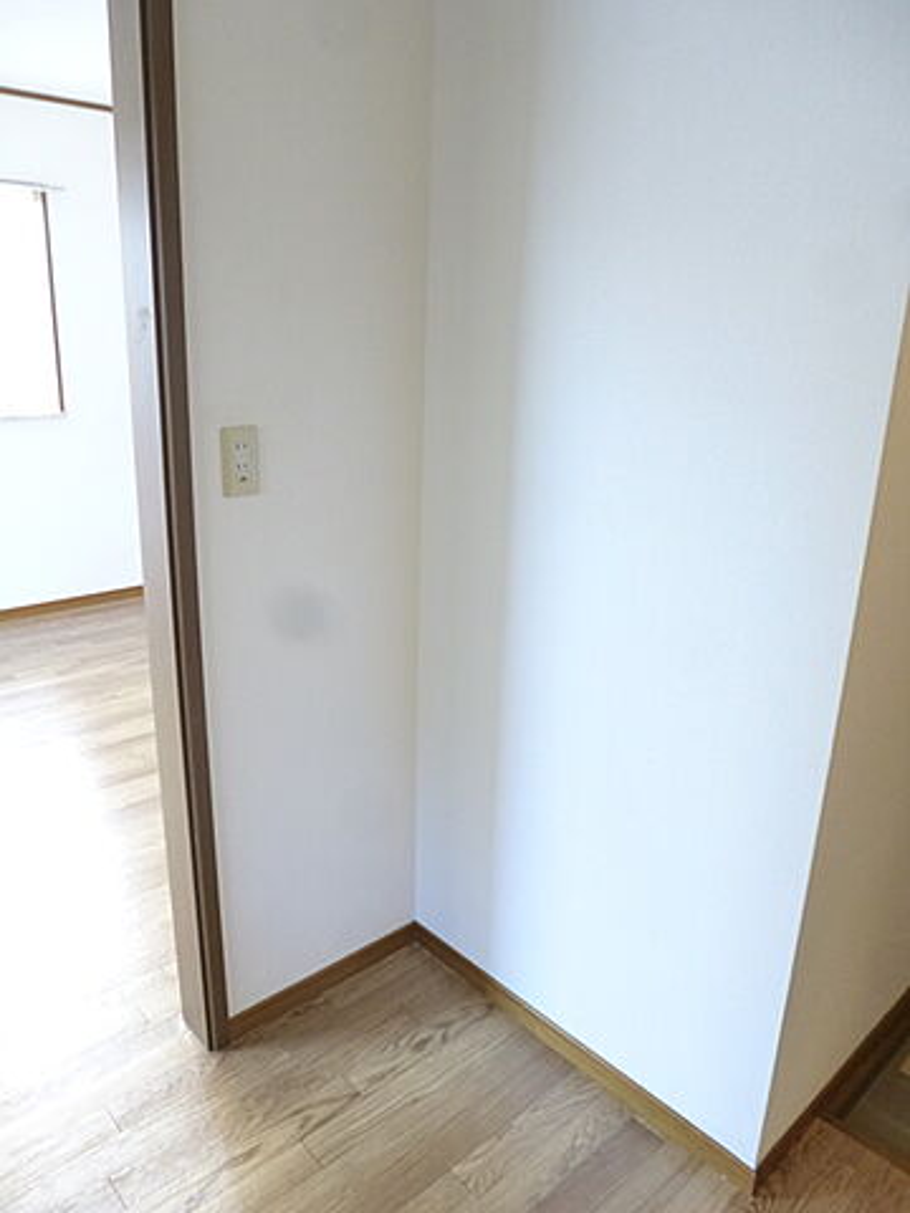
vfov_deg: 69.4
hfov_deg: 54.9
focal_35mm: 25
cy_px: 606
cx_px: 455
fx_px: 876
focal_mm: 4.3
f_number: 2.8
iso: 400
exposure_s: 1/40
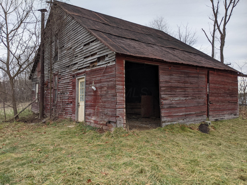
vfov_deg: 51.4
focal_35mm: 27
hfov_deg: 65.3
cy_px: 92
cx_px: 124
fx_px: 193
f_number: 1.8
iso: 61
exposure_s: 1/634
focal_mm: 4.44
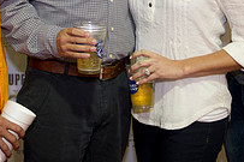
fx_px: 657
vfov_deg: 13.6
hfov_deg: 21.0
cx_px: 100
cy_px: -48
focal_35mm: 97
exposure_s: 1/60
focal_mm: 34
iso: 1250
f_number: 2.8
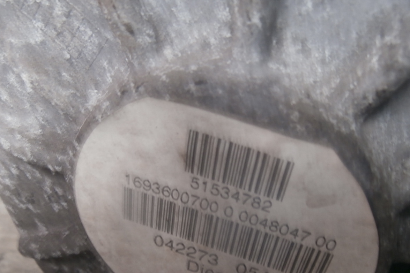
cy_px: 194
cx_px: 225
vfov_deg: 38.2
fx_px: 387
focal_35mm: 34
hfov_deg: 55.7
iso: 100
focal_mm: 4.2
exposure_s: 1/6
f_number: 3
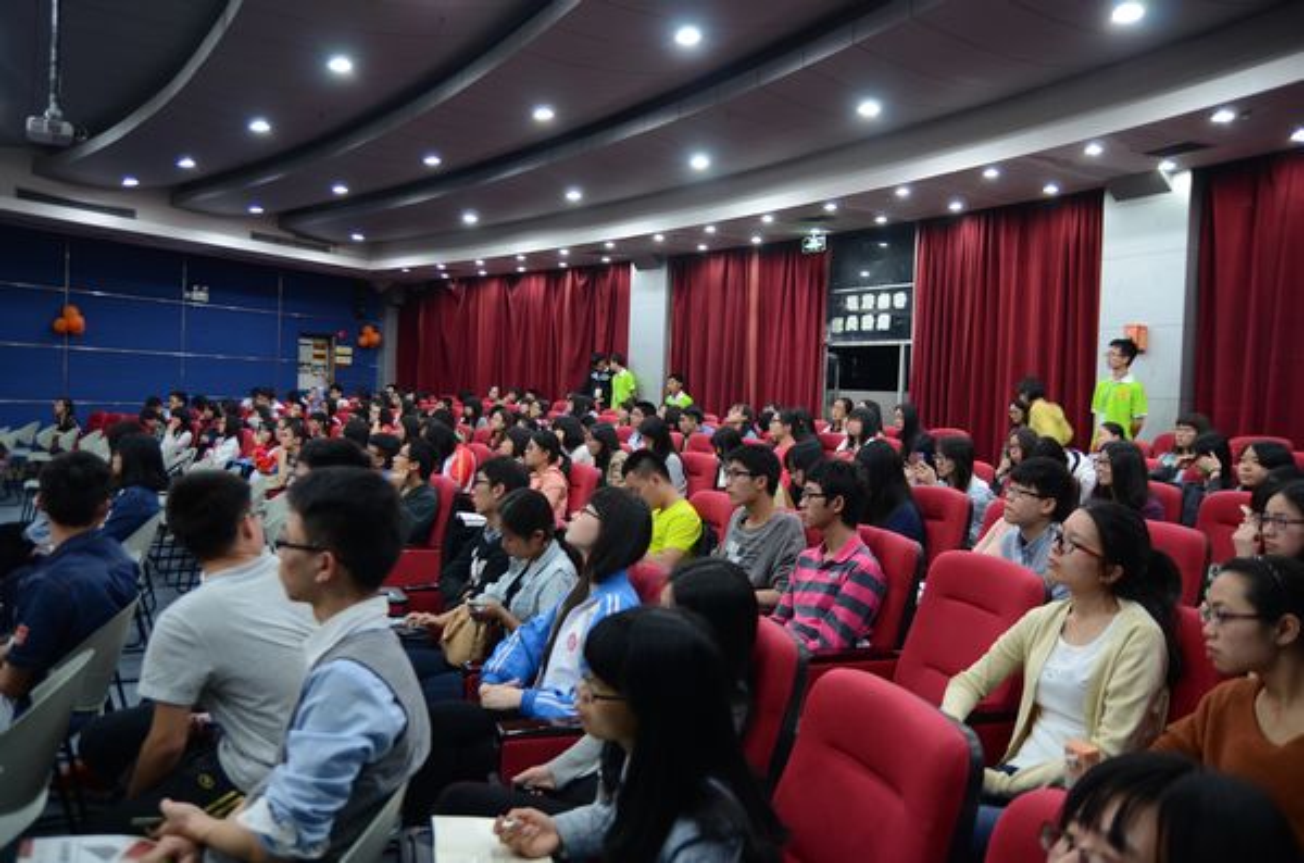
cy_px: 432
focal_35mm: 26
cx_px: 652
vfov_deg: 50.2
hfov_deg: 70.6
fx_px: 921
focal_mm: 17
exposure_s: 1/15
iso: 400
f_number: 2.8
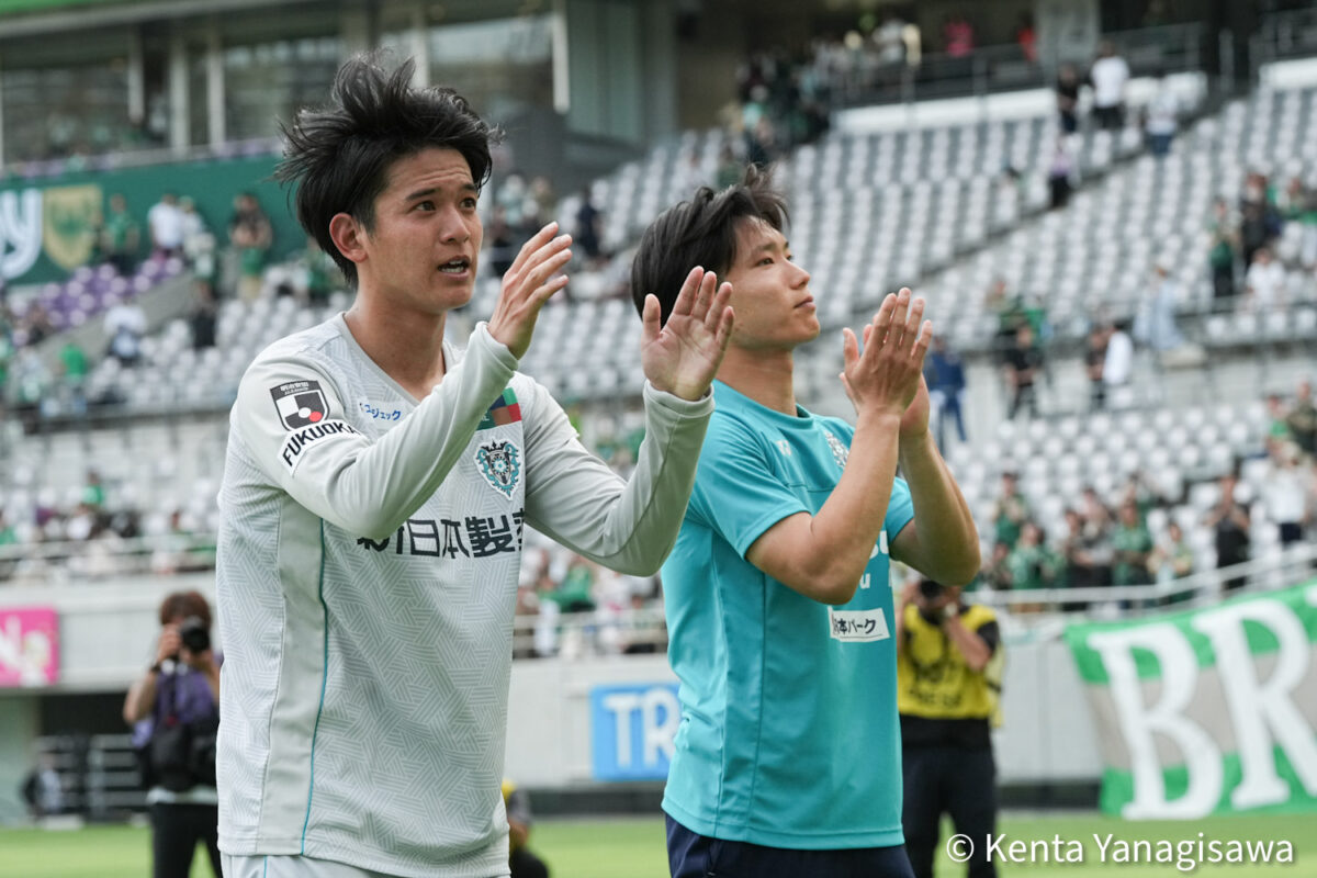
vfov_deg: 12.2
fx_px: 4097
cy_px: 439
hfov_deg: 18.3
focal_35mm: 112
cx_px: 658
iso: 1250
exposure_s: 1/1250
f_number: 5.6
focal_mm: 112
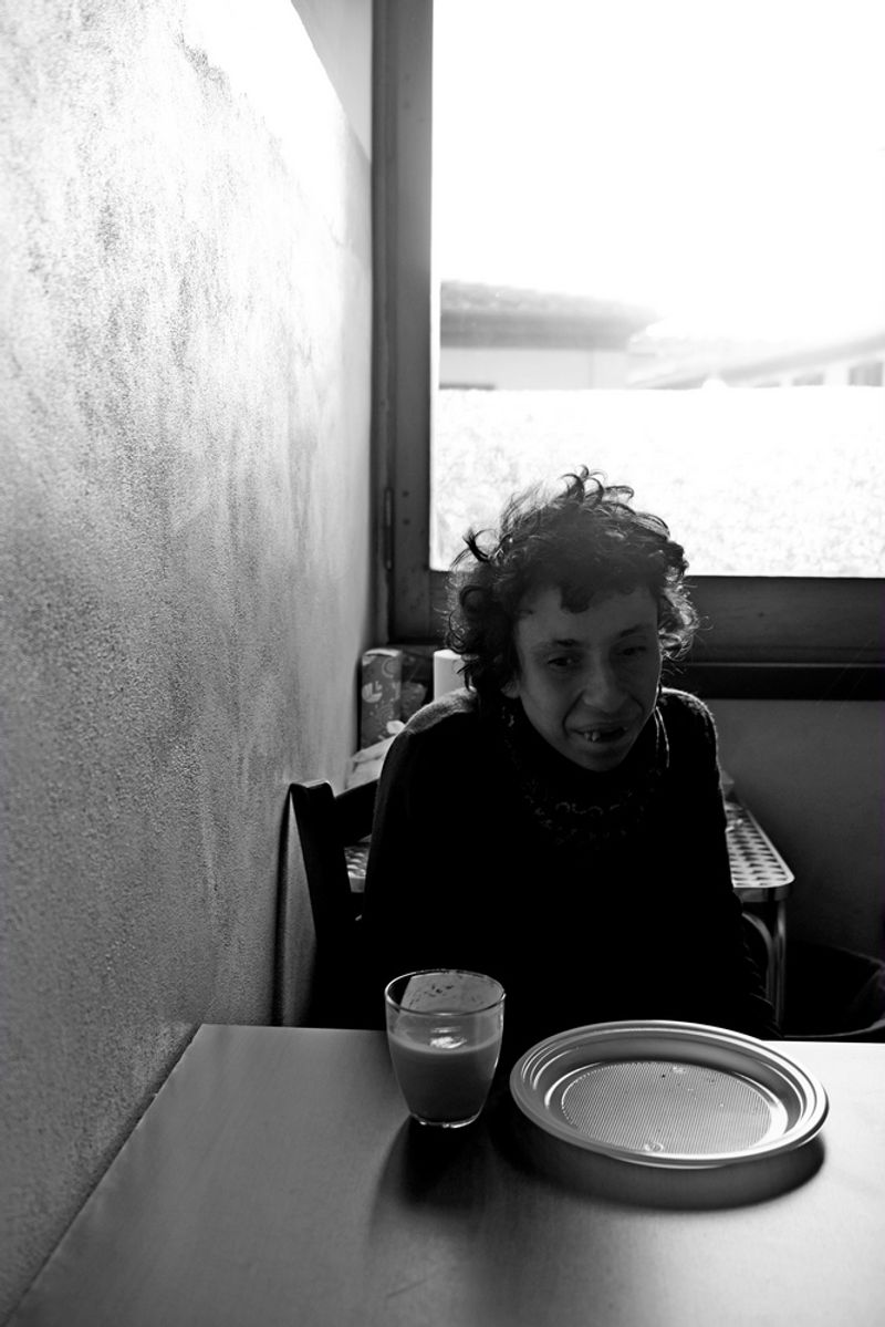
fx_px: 1216
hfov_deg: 40.0
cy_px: 664
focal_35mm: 33
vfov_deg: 57.2
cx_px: 442
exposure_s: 1/30
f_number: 3.2
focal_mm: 22.3
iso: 200
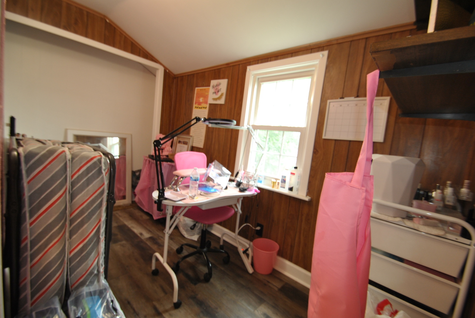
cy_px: 159
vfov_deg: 77.5
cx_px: 238
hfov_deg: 100.3
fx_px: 198
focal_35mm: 15
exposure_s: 1/13
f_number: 3.5
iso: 200
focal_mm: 10
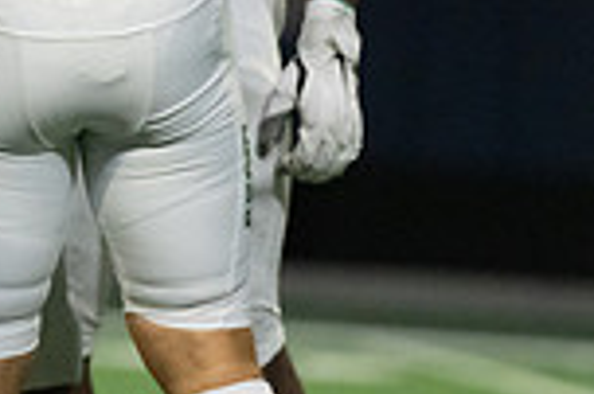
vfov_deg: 1.9
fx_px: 11752
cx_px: -274
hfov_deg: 2.9
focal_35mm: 713
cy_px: -287
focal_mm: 187
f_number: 2.8
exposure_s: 1/1250
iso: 4000
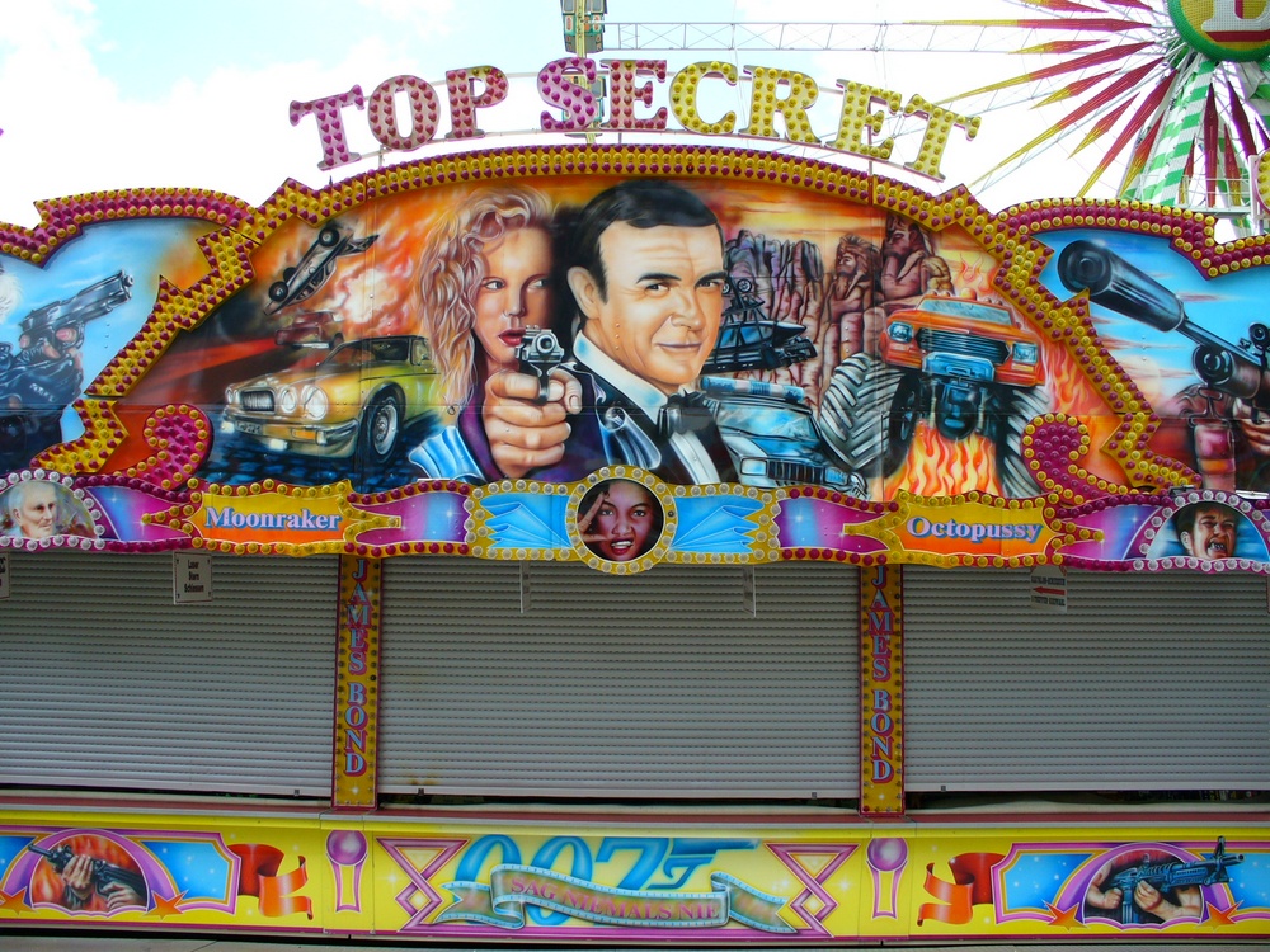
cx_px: 635
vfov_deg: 38.7
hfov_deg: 50.1
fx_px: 1357
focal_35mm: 37
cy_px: 476
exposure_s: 1/250
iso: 80
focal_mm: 6.1
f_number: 2.8
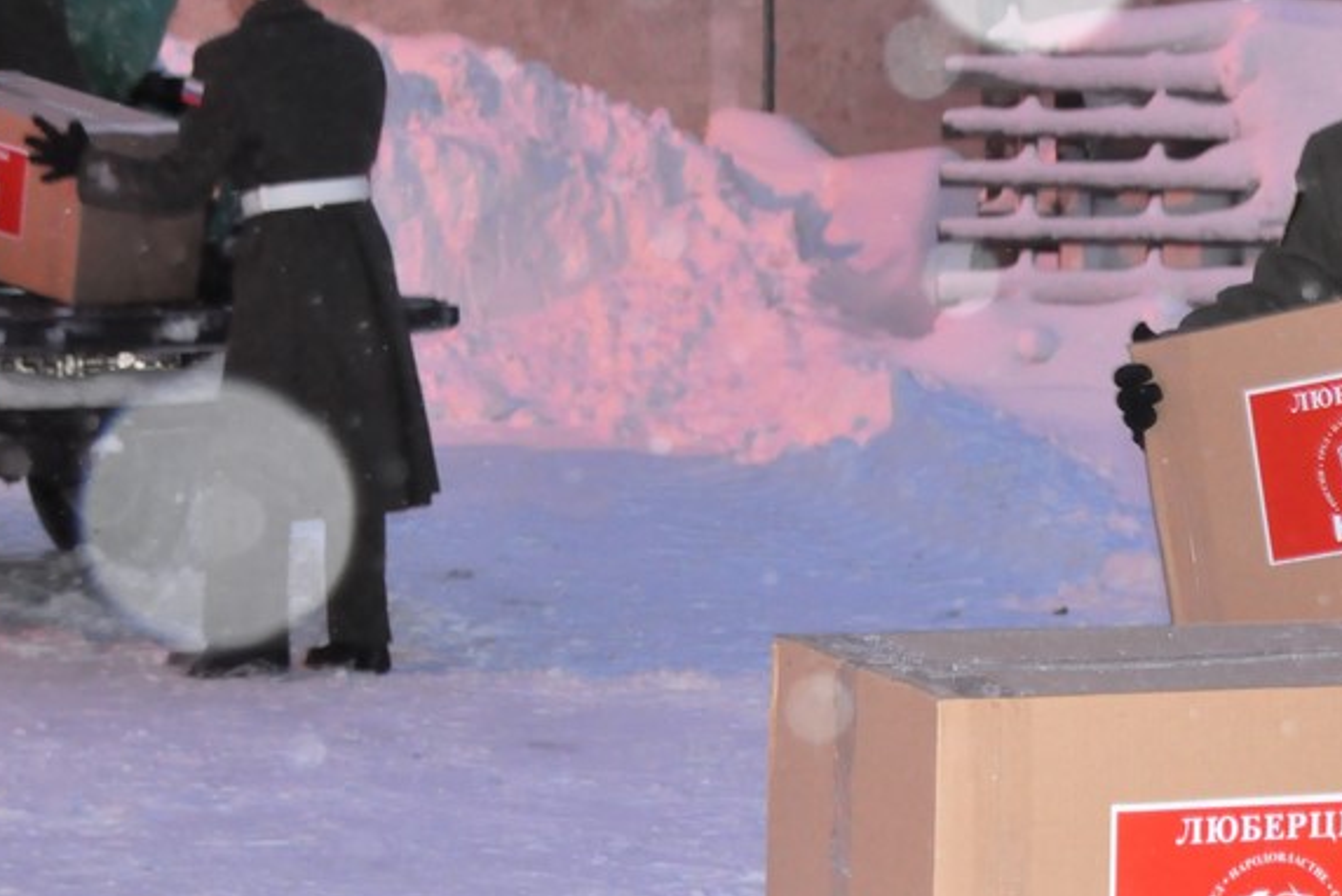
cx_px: 1288
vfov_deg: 11.9
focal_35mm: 115
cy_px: 671
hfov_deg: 17.4
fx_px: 4289
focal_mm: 38
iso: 3200
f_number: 5.6
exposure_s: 1/30
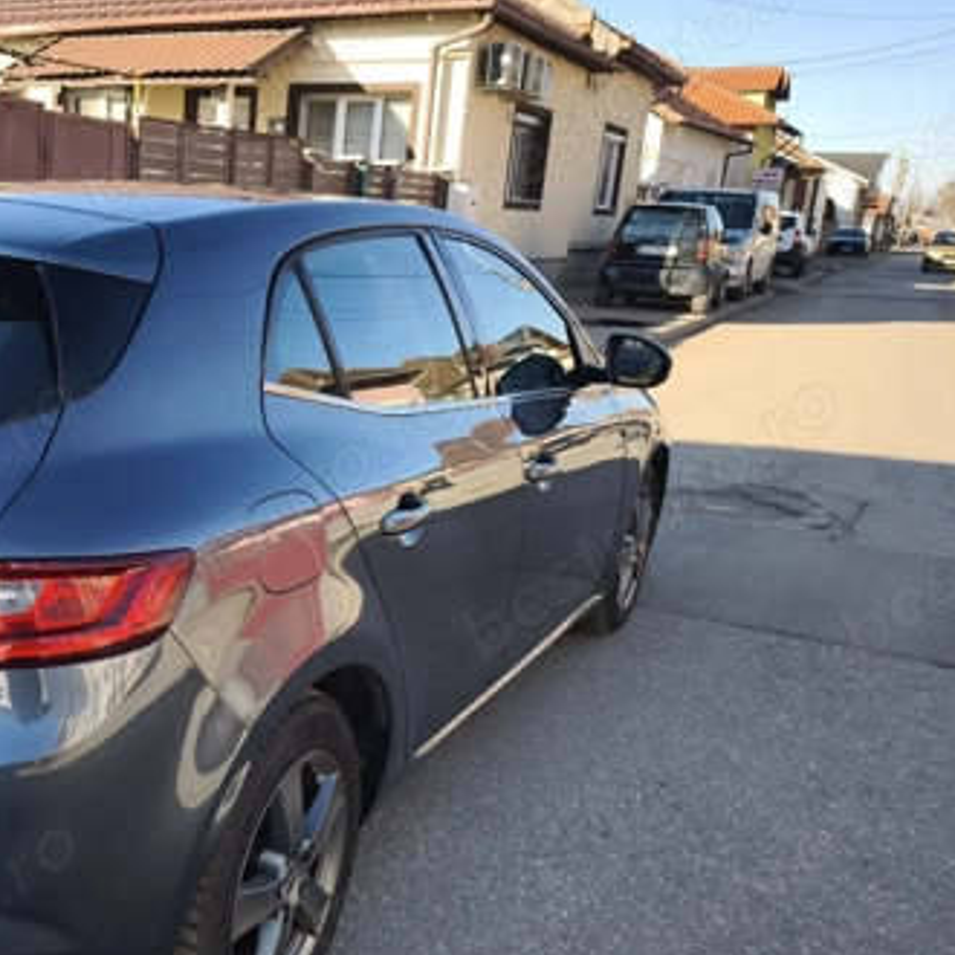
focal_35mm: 37
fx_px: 1155
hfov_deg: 41.7
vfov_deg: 44.8
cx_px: 116
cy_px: 556
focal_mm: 6.57
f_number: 1.6
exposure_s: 1/484
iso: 50
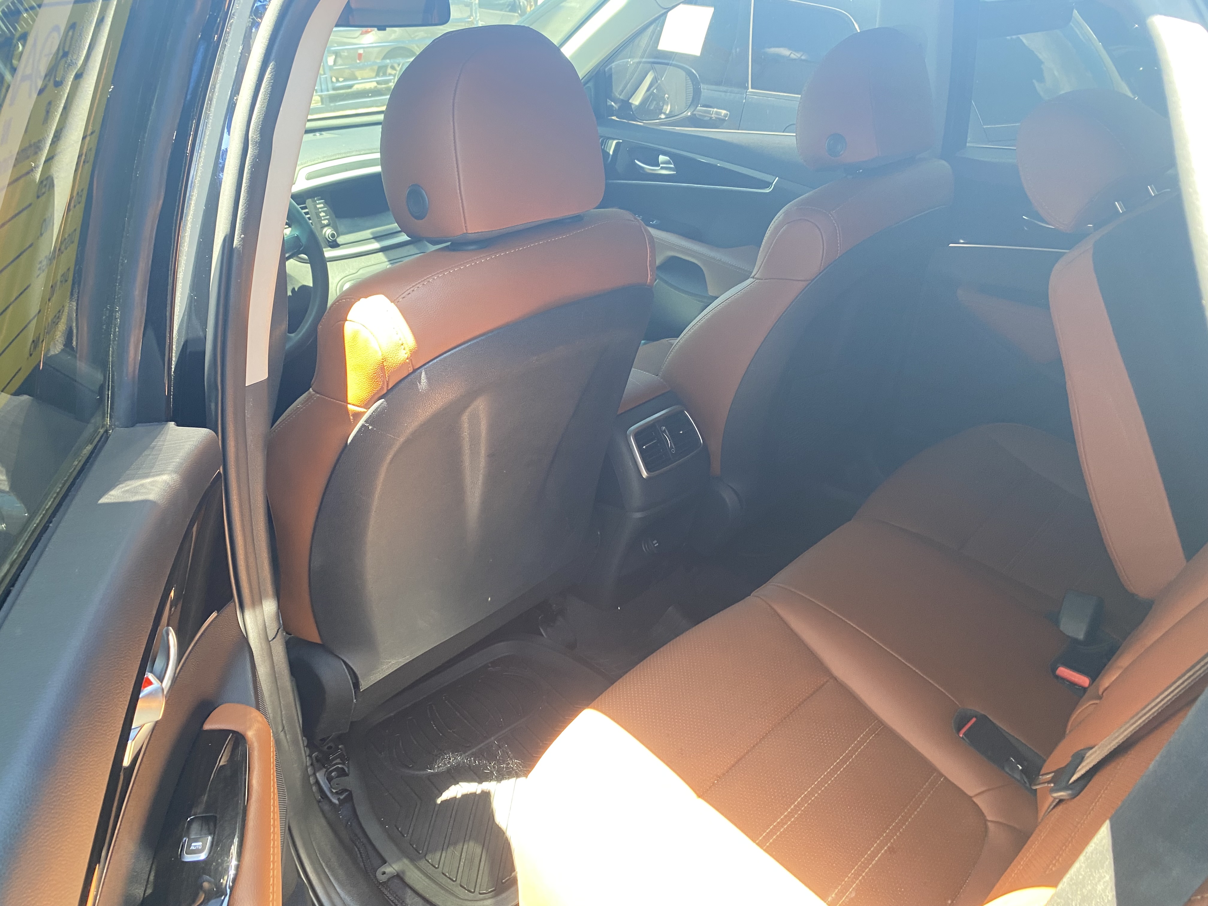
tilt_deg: -31.2
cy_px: 453
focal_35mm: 26
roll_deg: +0.1
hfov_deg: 67.3
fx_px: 907
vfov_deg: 53.1
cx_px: 604
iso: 125
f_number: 1.8
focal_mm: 4.25
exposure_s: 1/63
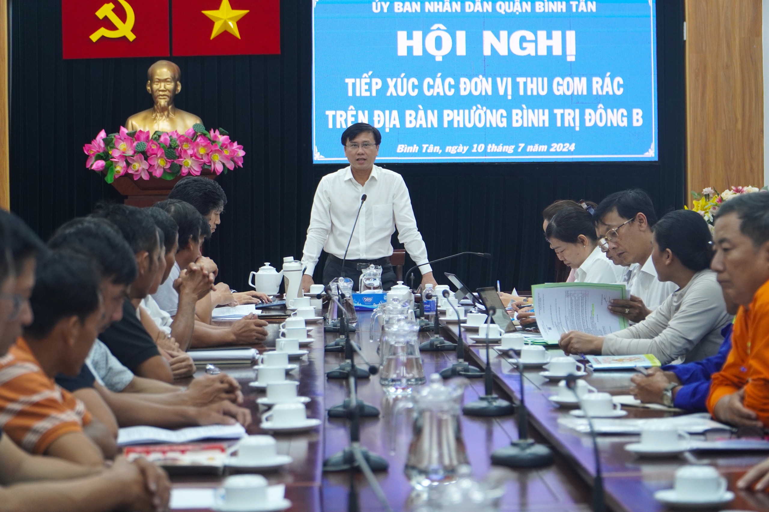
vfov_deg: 13.2
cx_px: 384
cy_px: 256
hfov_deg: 19.7
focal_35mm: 104
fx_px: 2211
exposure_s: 1/125
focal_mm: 69
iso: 800
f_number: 4
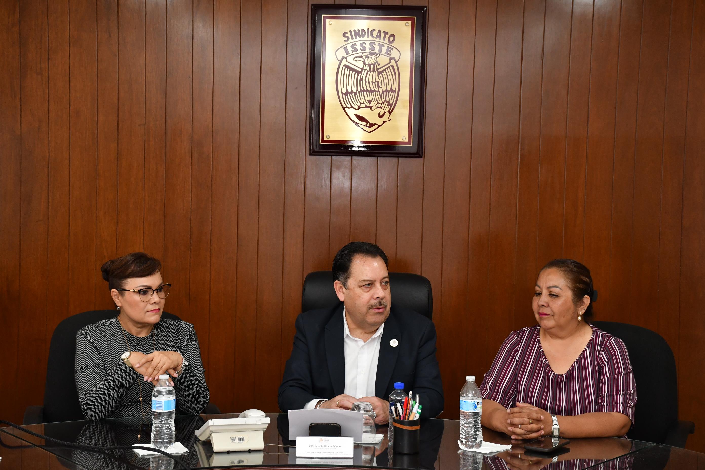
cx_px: 352
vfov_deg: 23.8
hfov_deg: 35.1
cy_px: 235
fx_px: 1116
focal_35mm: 57
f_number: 5.6
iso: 1000
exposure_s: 1/100
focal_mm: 38
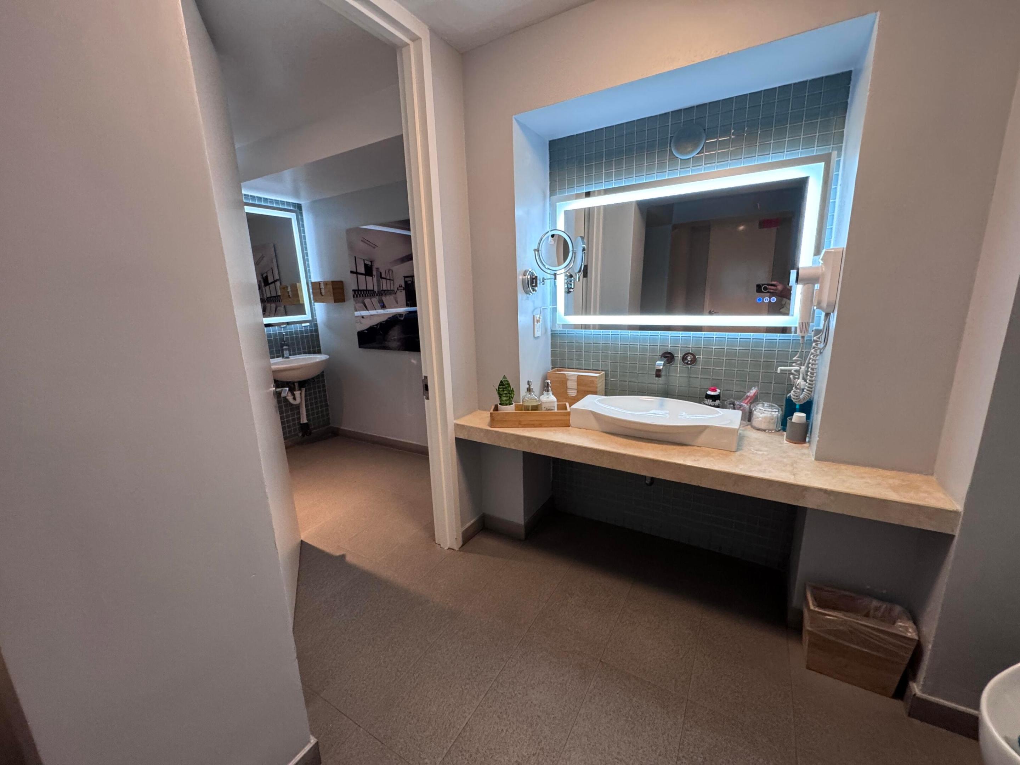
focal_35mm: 14
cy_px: 382
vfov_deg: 85.7
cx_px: 510
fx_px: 413
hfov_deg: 102.1
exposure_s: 1/60
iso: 250
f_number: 2.2
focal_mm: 2.22
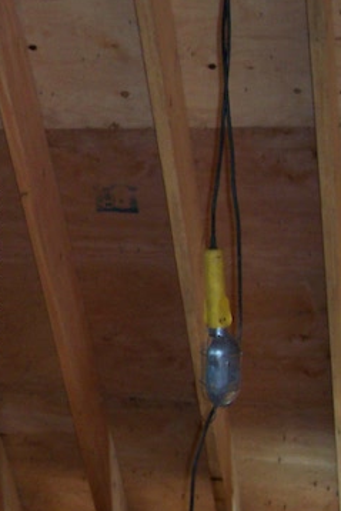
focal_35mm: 113
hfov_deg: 11.4
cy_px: 253
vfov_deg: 18.1
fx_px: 1604
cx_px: -248
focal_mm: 8
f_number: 2.8
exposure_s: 1/30
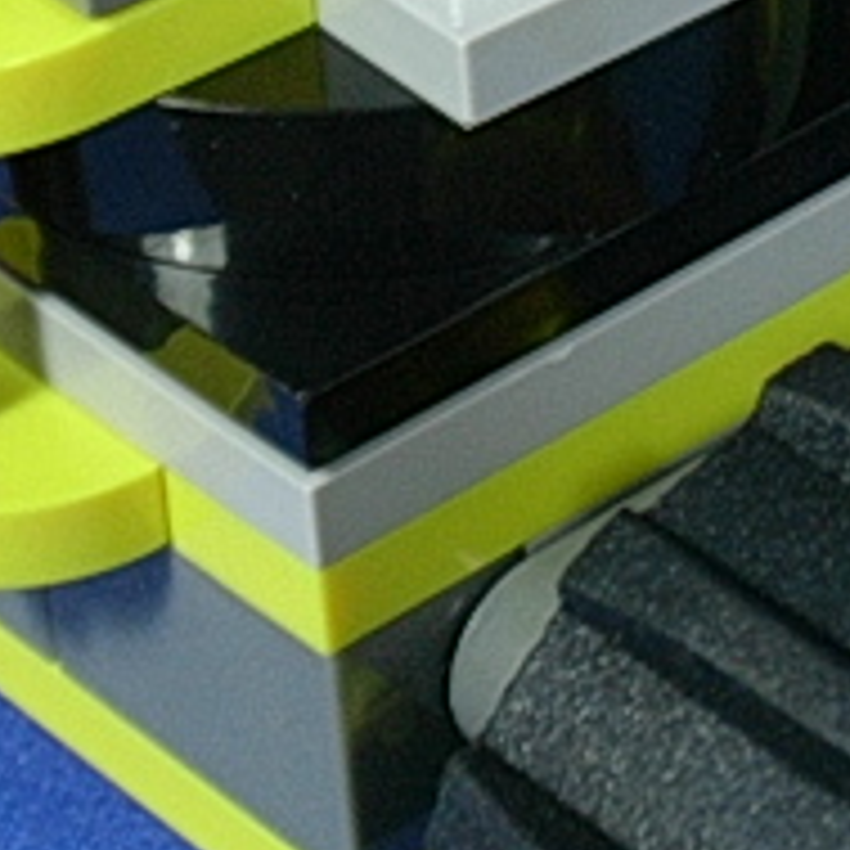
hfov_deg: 7.8
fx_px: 6251
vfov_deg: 7.7
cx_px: 616
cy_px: -63
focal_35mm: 225
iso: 70
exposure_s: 1/8.2
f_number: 3.8
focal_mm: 11.3
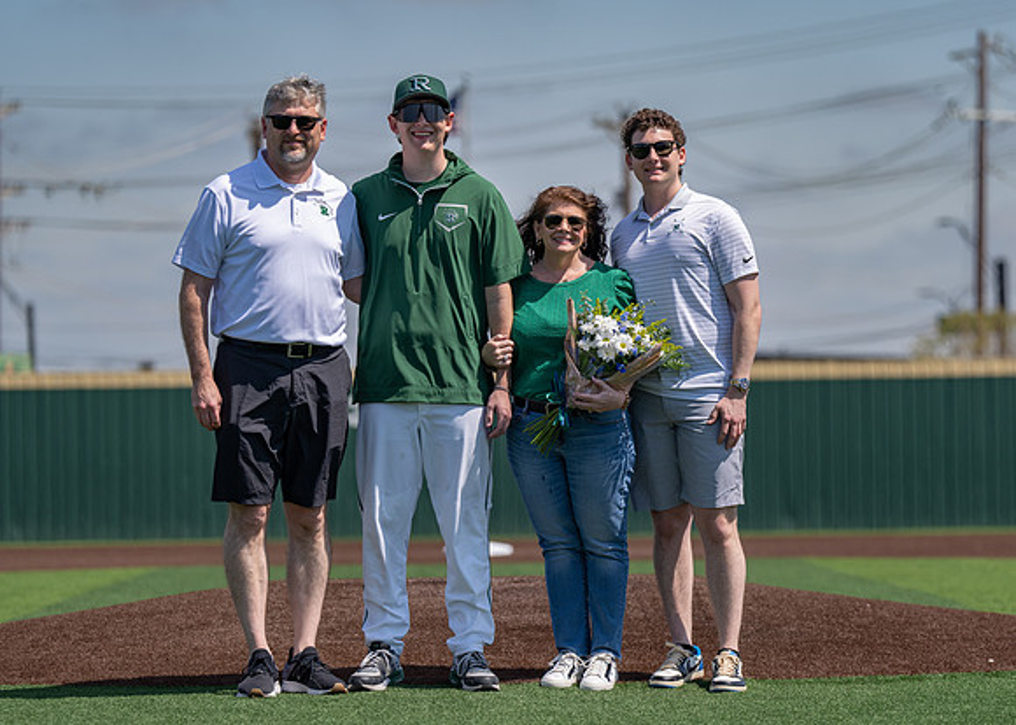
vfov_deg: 8.7
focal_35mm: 165
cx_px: 538
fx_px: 4757
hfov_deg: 12.2
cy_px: 390
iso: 100
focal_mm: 130
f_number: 2.8
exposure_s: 1/2500
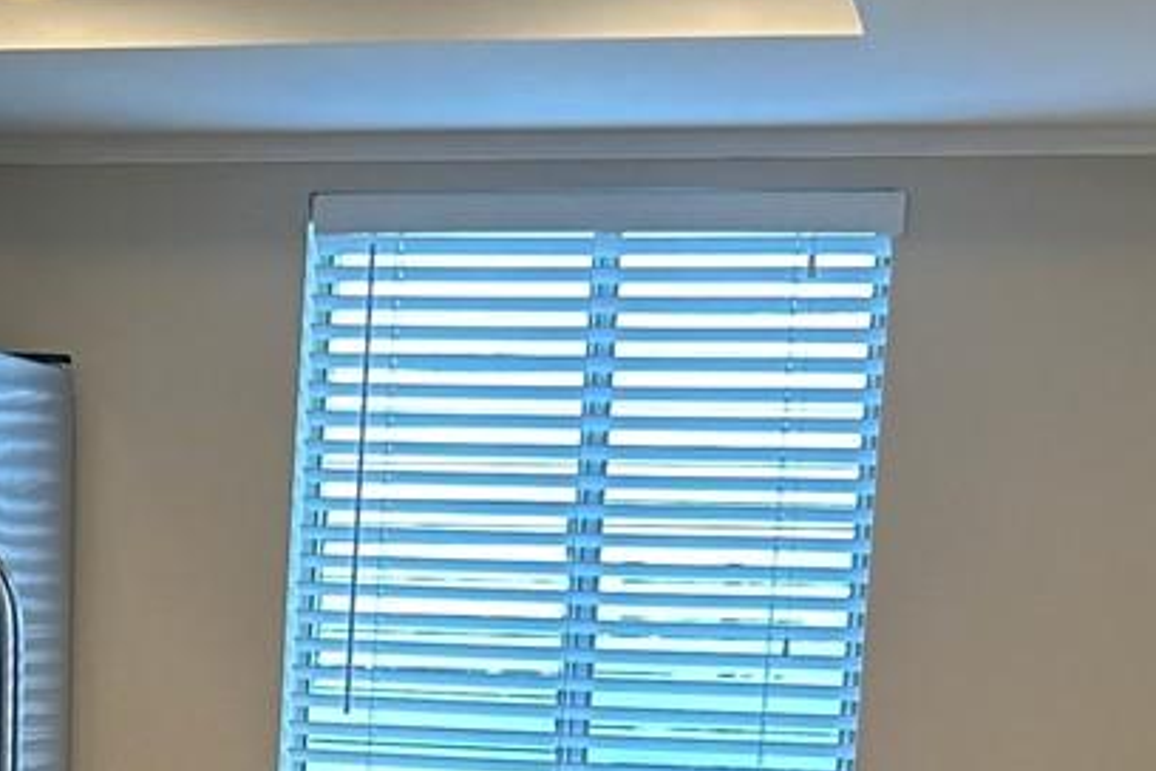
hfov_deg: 18.7
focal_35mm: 106
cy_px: 981
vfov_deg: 12.5
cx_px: -54
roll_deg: -1.5
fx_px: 3404
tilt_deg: -7.6
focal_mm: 5.7
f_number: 1.5
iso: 100
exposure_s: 1/120
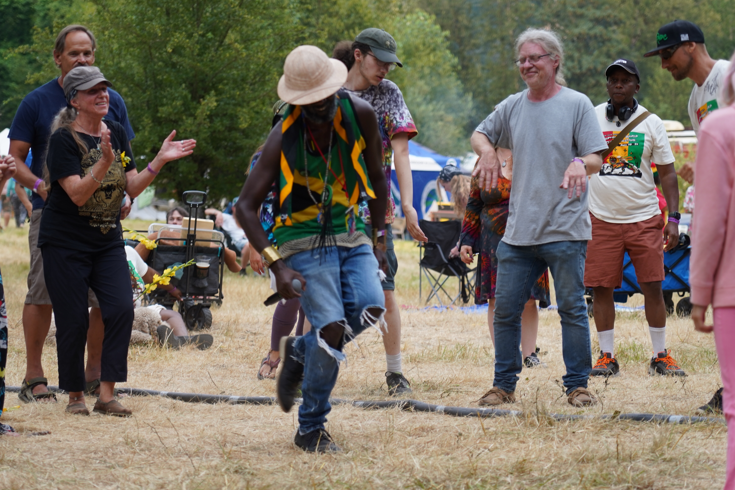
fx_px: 2695
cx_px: 354
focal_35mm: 132
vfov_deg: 10.4
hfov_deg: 15.5
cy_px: 238
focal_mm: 105
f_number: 4
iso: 250
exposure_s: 1/160
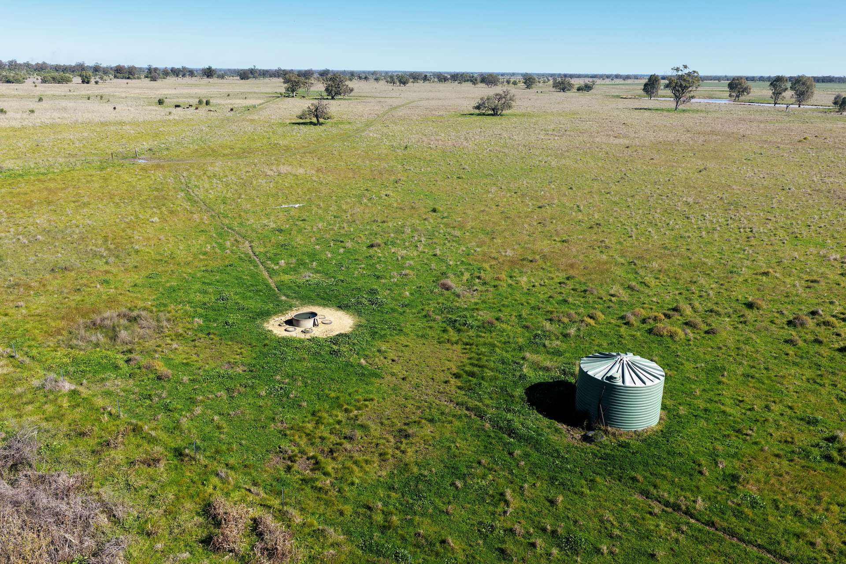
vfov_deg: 46.4
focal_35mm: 28
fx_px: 658
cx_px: 423
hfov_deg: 65.5
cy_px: 282
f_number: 2.8
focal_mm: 14.4
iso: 125
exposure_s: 1/1600
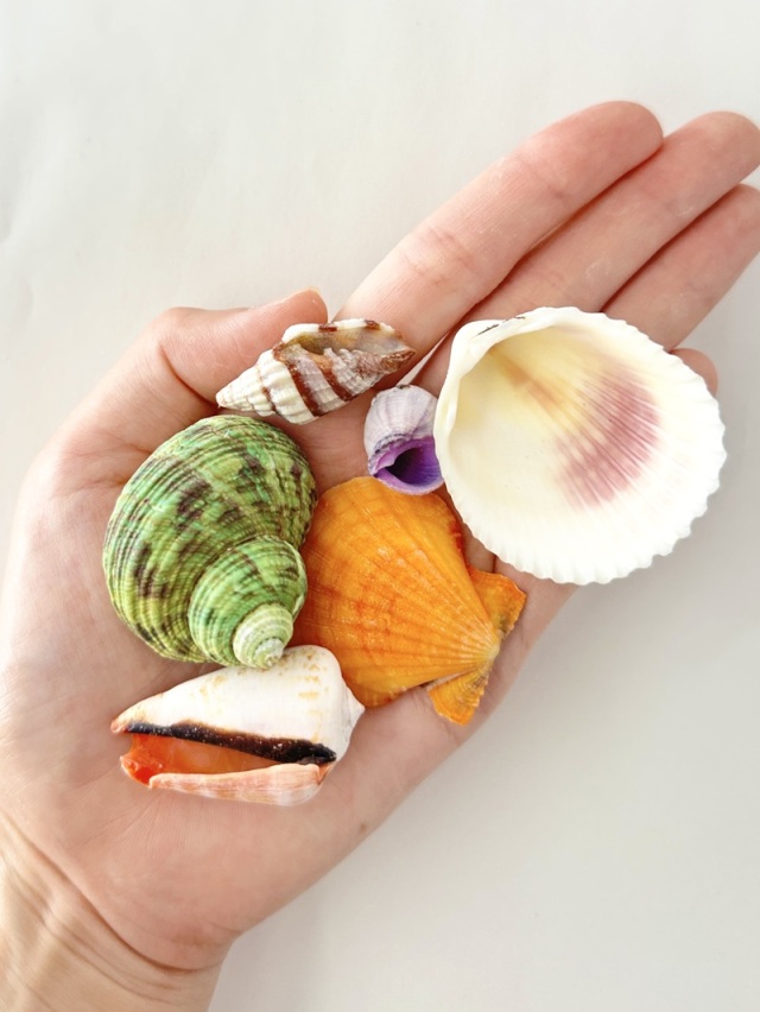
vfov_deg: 71.6
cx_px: 380
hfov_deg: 56.9
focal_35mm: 24
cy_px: 506
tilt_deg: -89.4
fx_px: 702
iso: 80
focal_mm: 6.86
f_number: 1.78
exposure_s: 1/173
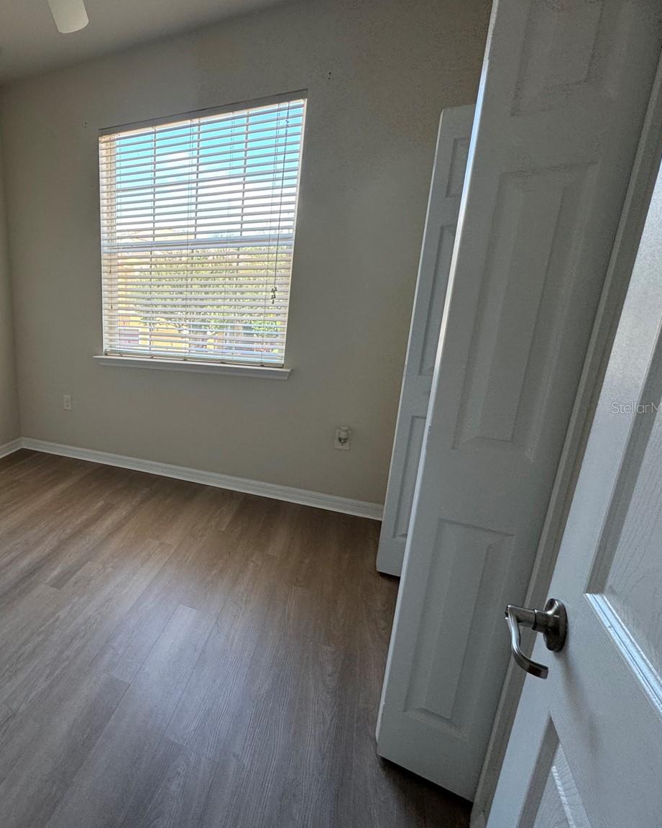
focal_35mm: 19
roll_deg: +0.6
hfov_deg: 62.8
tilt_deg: -15.3
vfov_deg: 83.3
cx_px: 104
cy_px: 407
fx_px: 465
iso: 160
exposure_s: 1/120
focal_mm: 2.22
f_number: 2.2
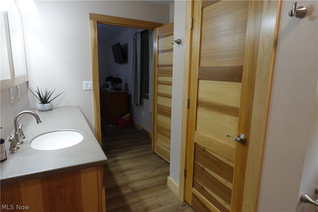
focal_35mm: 20
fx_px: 177
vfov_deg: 61.9
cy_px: 106
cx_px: 159
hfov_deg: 84.0
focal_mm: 7.6
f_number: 2
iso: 160
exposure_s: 1/80
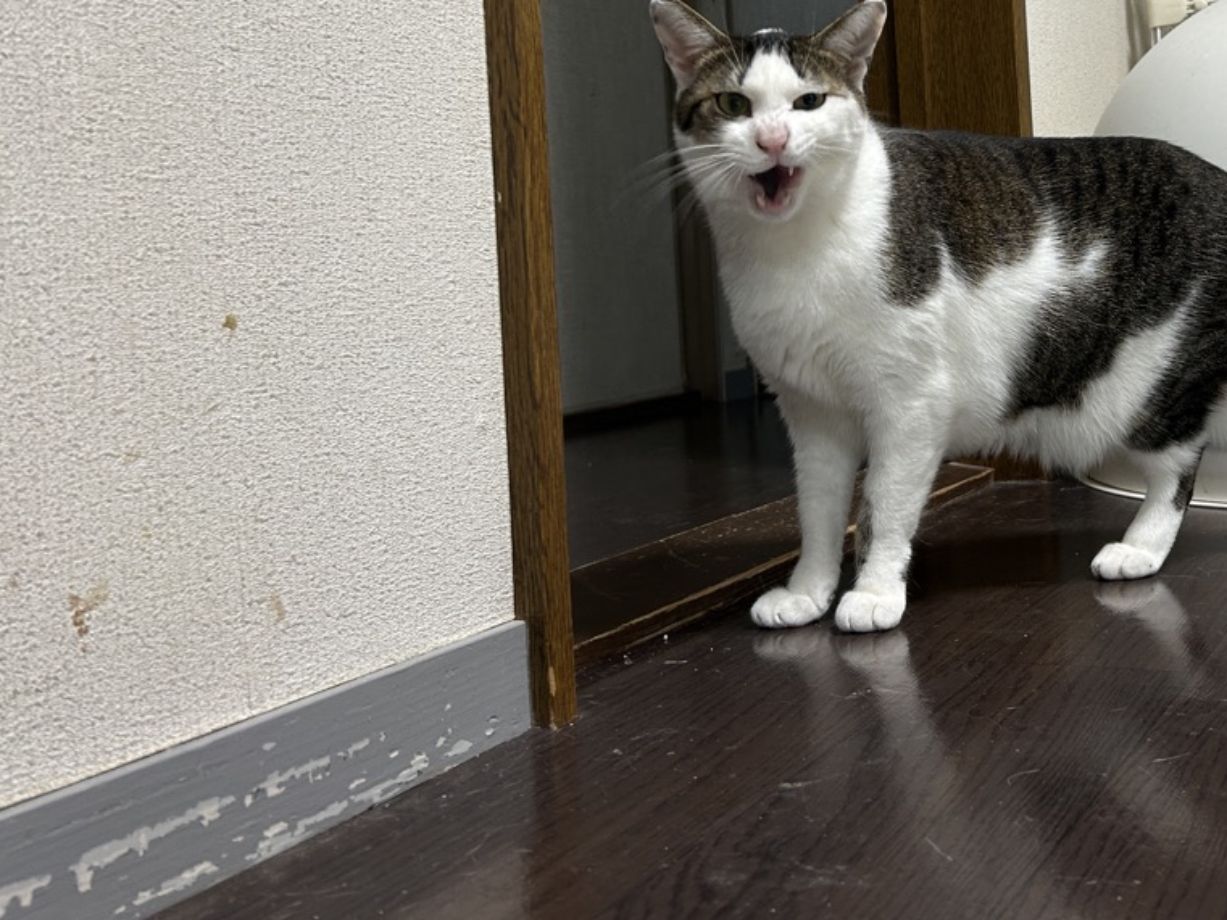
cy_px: 219
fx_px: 1454
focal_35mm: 41
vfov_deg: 34.3
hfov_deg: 43.9
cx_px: 953
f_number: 1.5
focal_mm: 5.7
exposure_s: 1/50
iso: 125
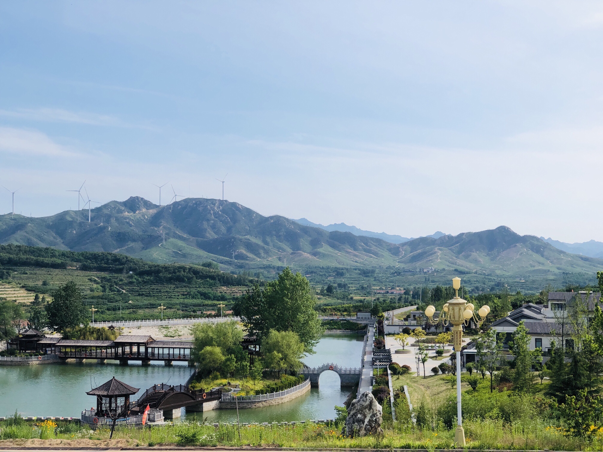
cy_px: 226
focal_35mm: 57
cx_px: 302
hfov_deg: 33.8
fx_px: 993
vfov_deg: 25.7
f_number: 2.8
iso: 20
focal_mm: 6.6
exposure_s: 1/1230
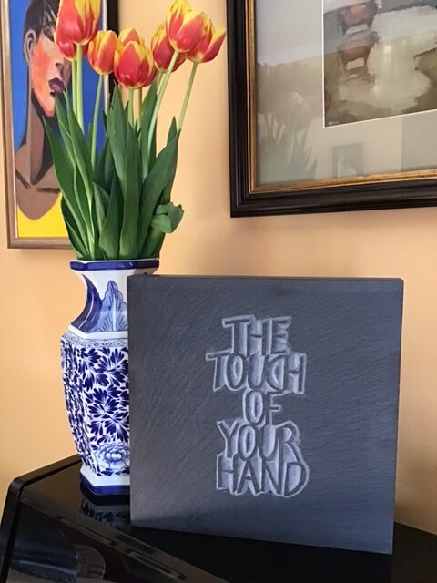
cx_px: 218
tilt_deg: -7.1
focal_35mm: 31
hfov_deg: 45.4
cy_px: 292
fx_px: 522
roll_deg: -0.3
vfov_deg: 58.4
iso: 160
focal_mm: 3.3
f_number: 2.4
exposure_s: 1/30
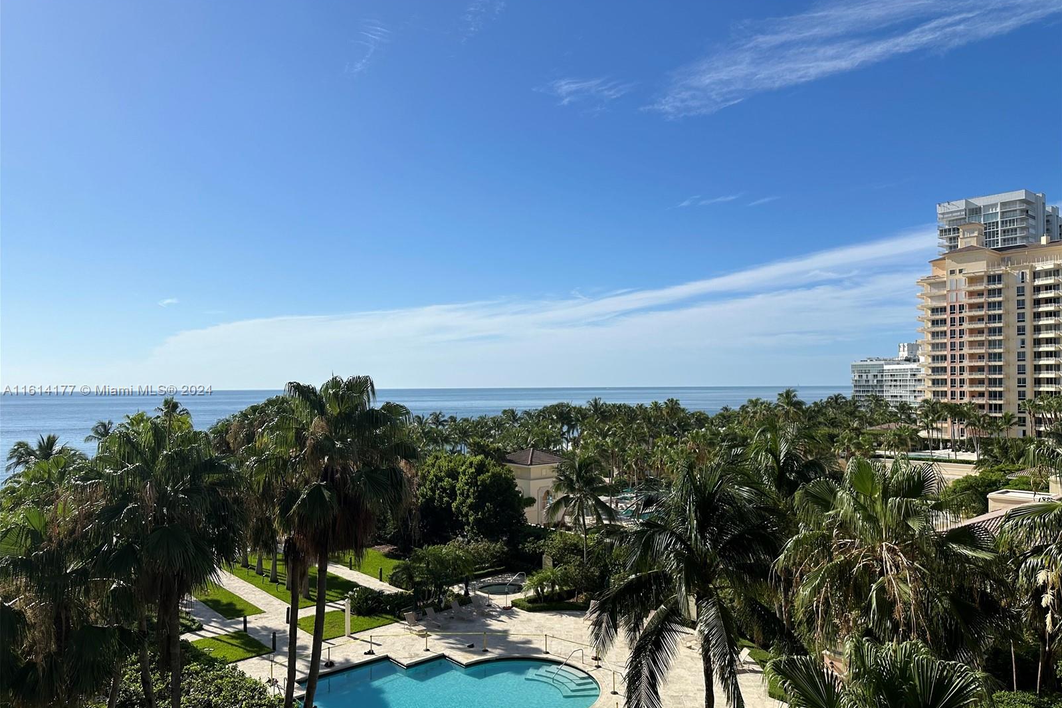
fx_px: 737
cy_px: 391
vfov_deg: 51.2
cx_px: 531
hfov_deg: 71.5
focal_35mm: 25
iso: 80
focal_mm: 6.86
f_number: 1.78
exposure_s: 1/8197
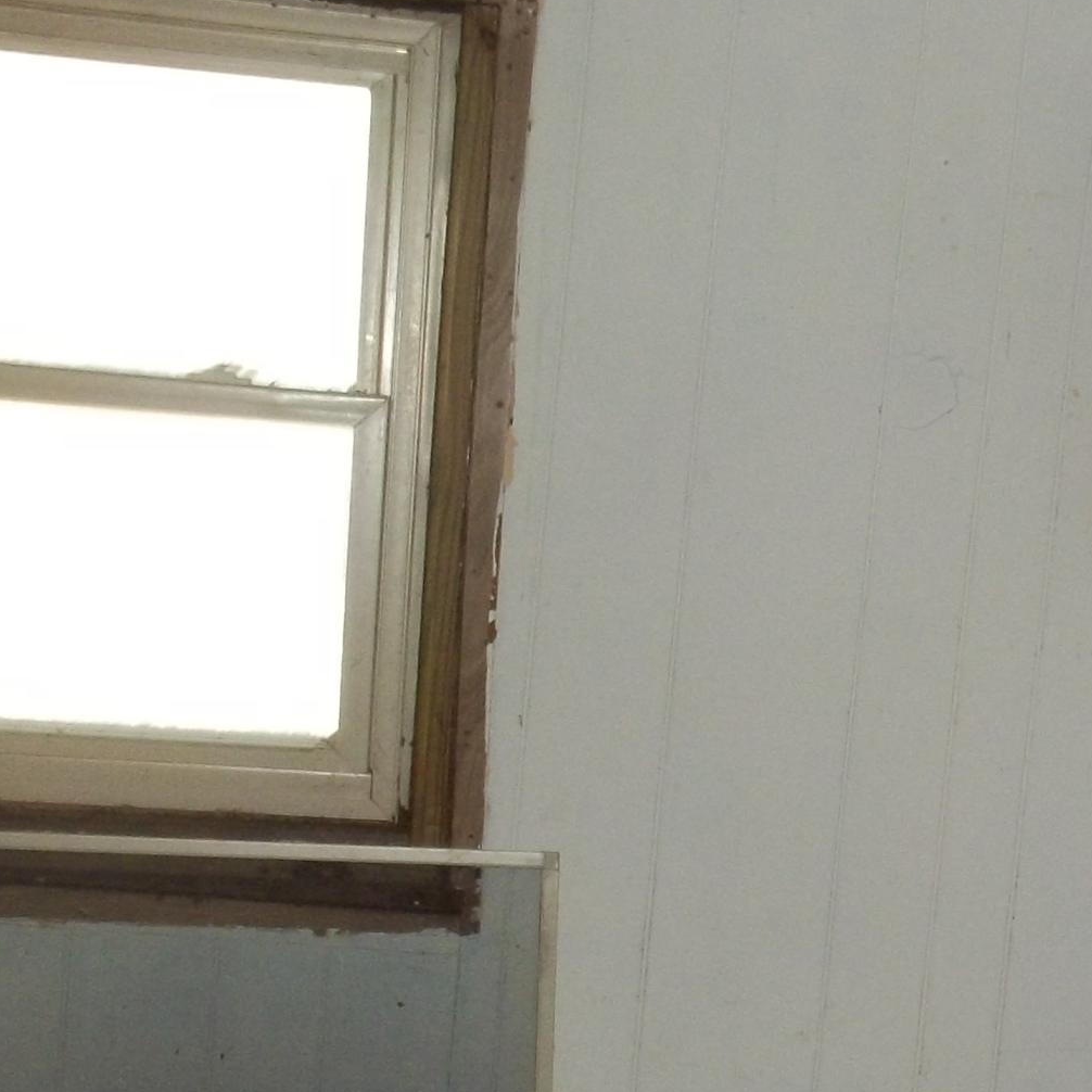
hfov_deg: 18.6
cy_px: 876
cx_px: 1399
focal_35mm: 87
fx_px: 3105
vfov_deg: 19.7
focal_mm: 5.9
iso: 160
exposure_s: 1/30
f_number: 3.3
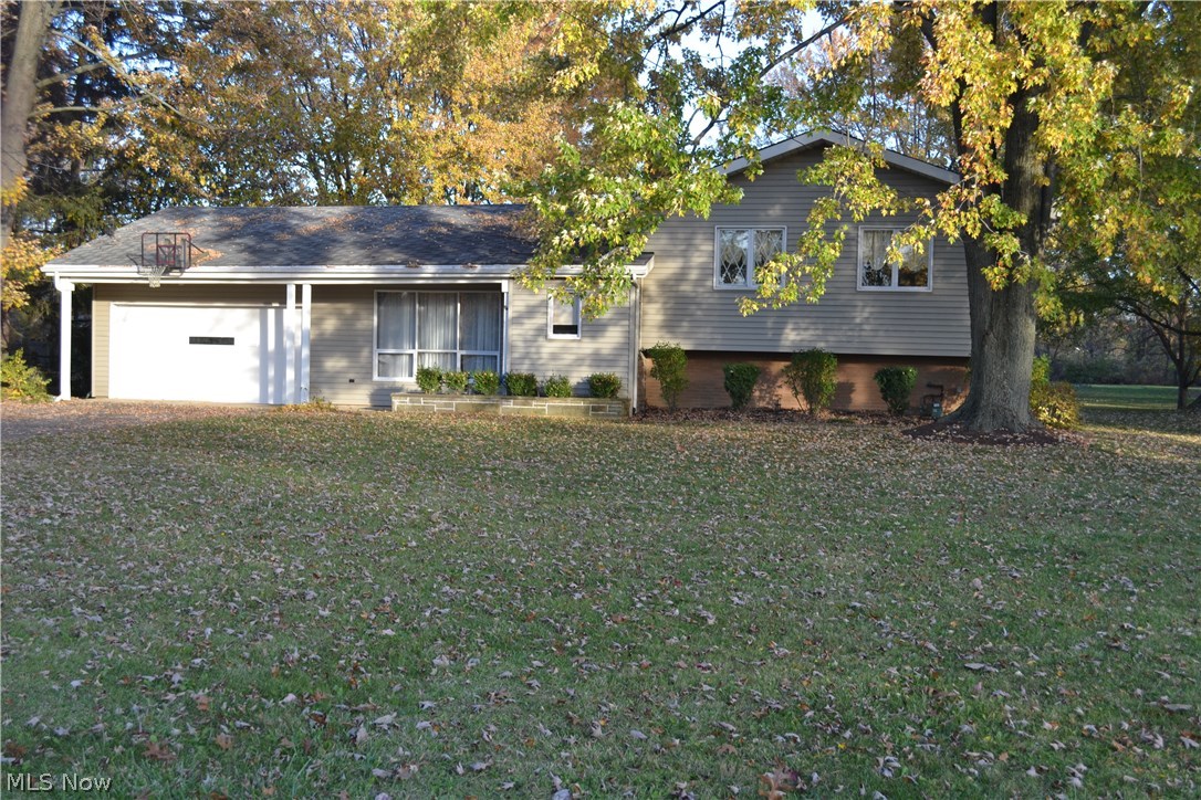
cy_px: 400
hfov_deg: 53.1
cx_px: 600
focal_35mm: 36
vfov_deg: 36.9
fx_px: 1201
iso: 200
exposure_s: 1/125
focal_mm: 24
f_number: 5.6
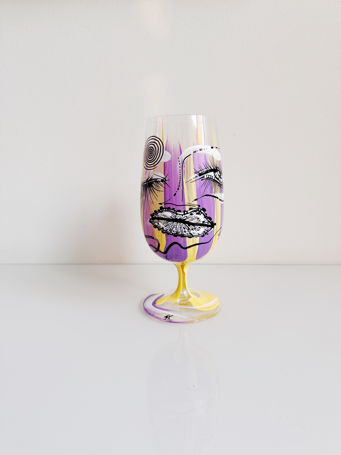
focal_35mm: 24
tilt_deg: -11.2
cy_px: 228
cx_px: 170
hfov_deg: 56.8
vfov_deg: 71.6
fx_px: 315
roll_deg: +0.6
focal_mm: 6.76
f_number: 1.78
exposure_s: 1/100
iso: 200
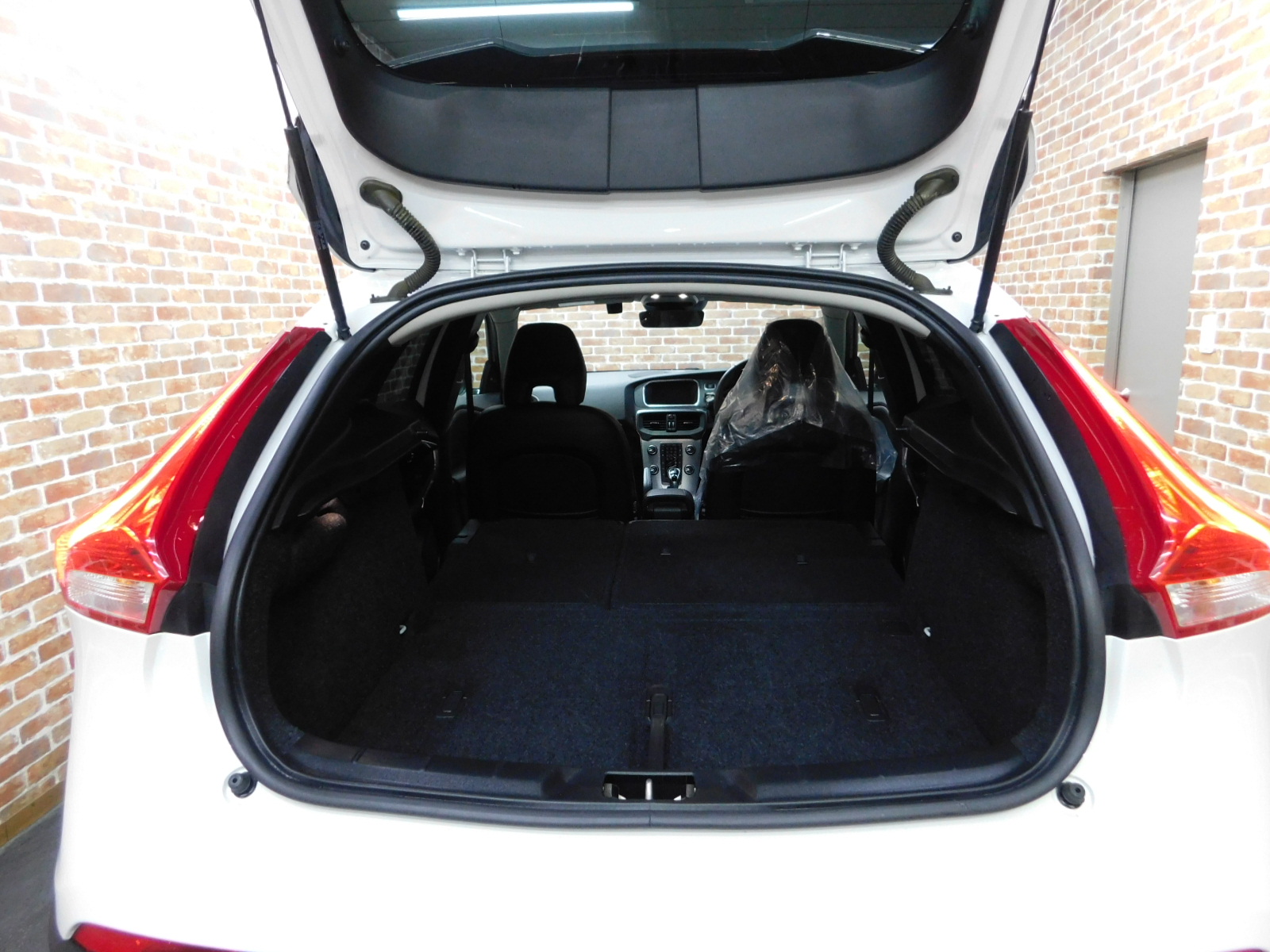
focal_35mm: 23
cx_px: 635
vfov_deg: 58.9
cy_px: 476
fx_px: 844
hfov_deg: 73.9
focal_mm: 4
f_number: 3
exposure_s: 1/25
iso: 400
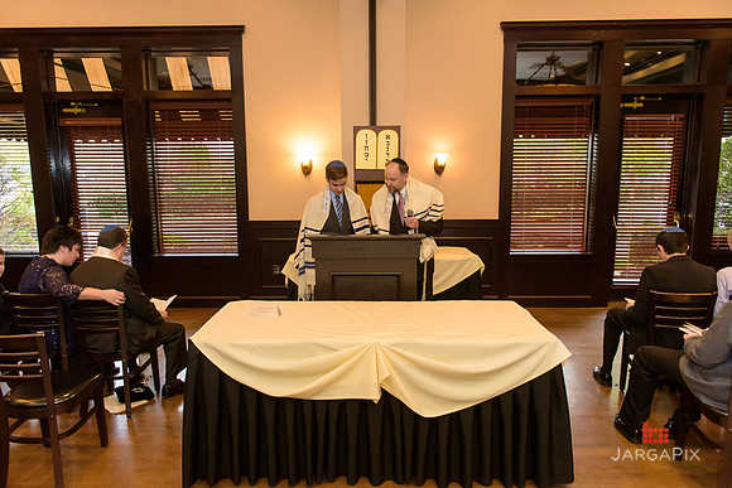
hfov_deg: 73.7
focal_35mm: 24
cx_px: 366
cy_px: 244
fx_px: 488
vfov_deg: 53.2
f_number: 3.2
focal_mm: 24
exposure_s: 1/125
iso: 1600
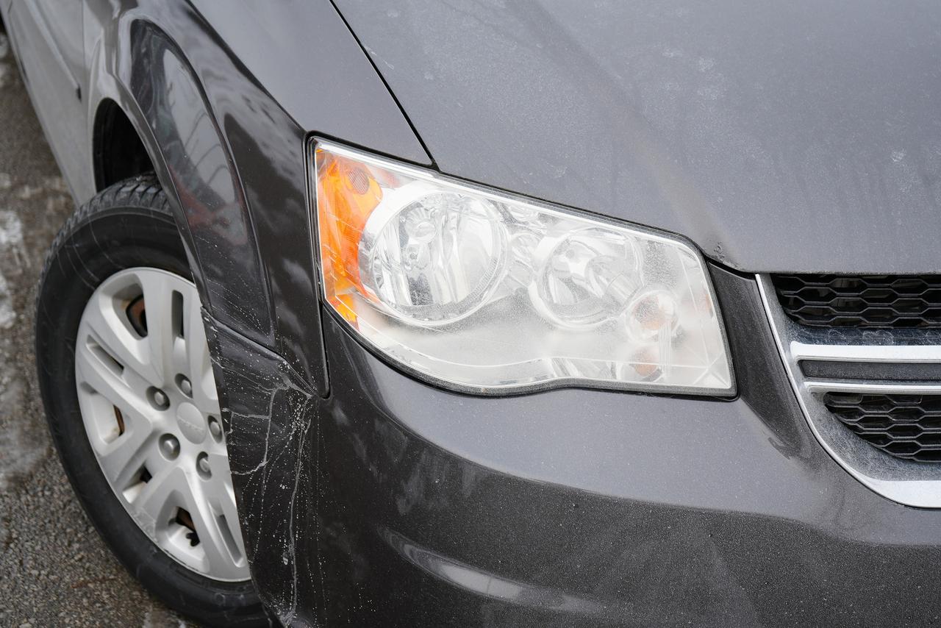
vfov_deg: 23.8
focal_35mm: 57
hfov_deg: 35.0
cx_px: 470
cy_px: 314
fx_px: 1490
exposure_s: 1/125
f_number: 5.6
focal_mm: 57
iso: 100
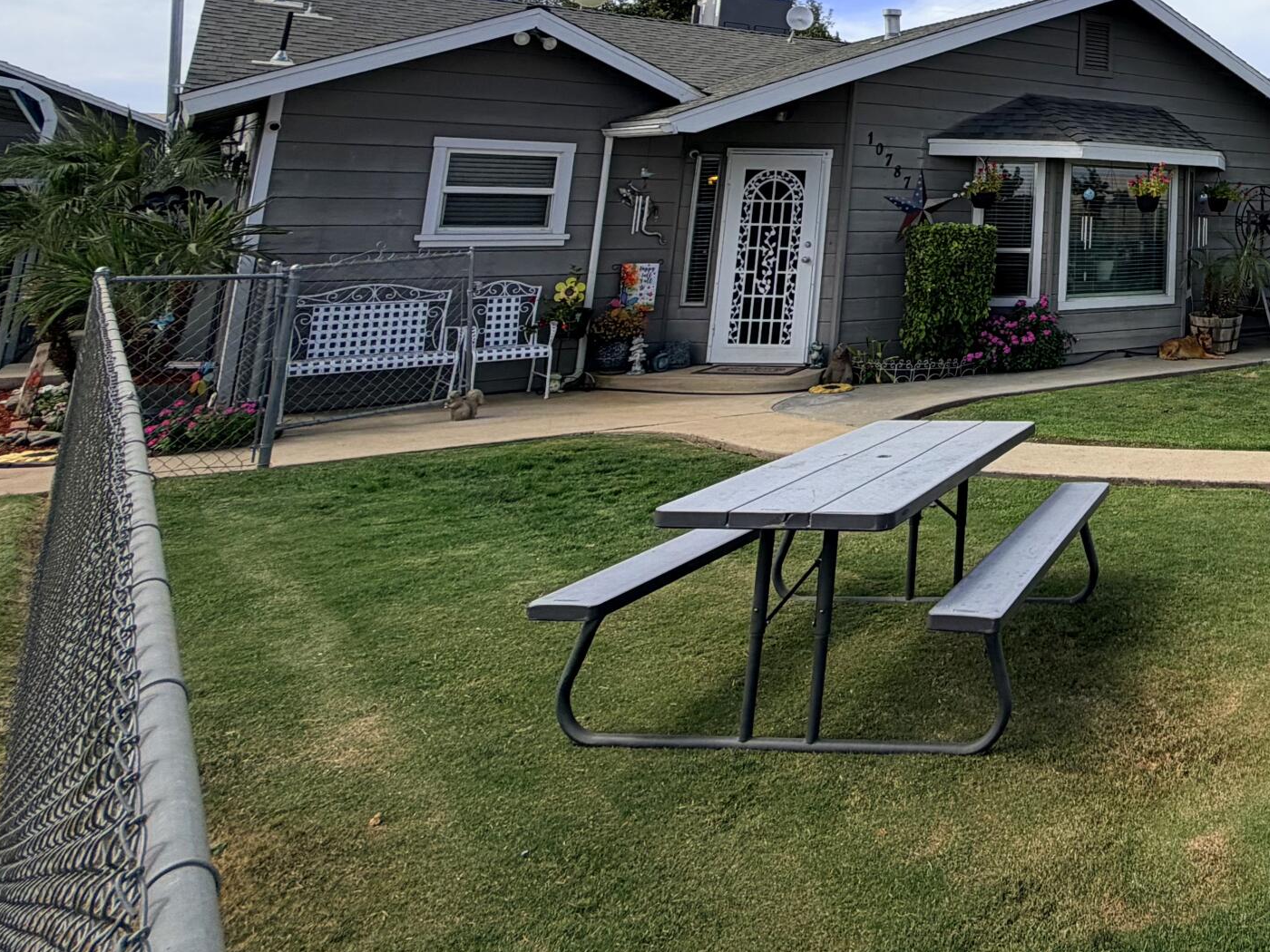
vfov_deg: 41.3
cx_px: 1284
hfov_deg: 48.7
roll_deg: -1.0
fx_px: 1101
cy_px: 17
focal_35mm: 30
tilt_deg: +9.6
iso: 20
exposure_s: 1/1259
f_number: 2.2
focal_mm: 2.22
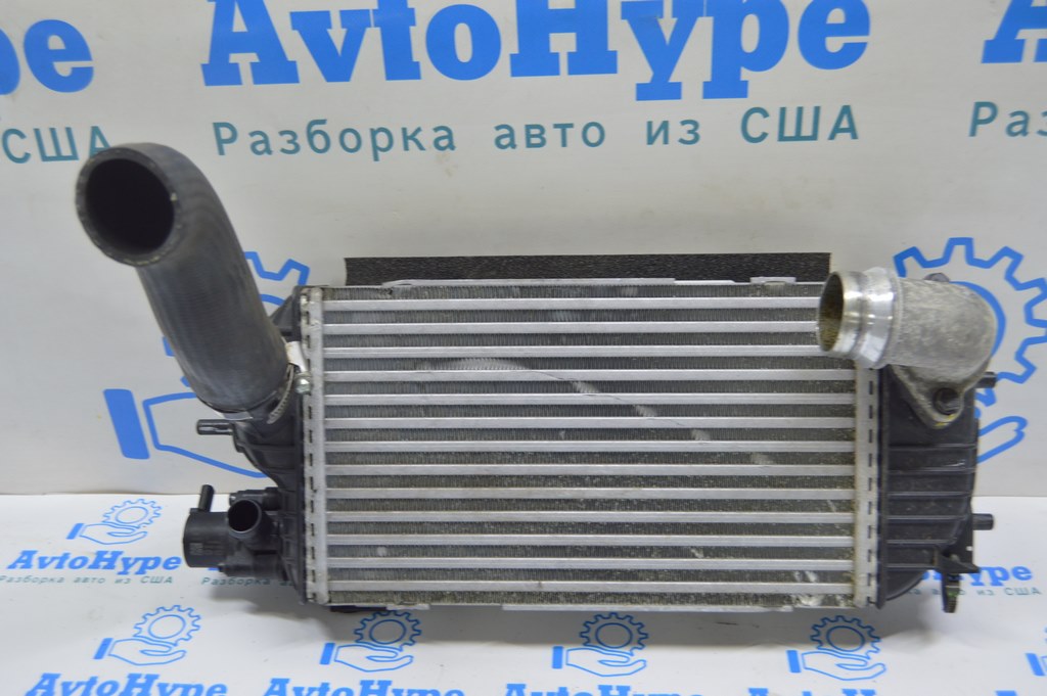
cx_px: 524
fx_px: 1133
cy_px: 348
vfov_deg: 34.2
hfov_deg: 49.6
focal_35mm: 39
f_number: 5.6
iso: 400
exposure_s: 1/20
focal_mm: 26
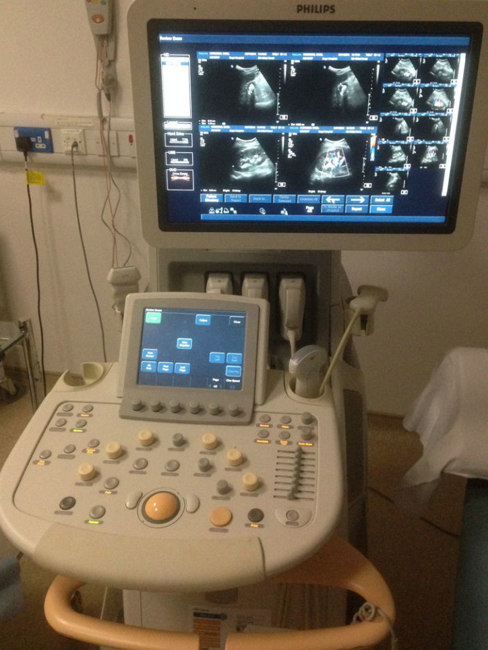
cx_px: 255
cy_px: 306
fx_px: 658
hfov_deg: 40.7
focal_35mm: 35
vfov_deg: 52.6
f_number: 2.4
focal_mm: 4.12
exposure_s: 1/15
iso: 500
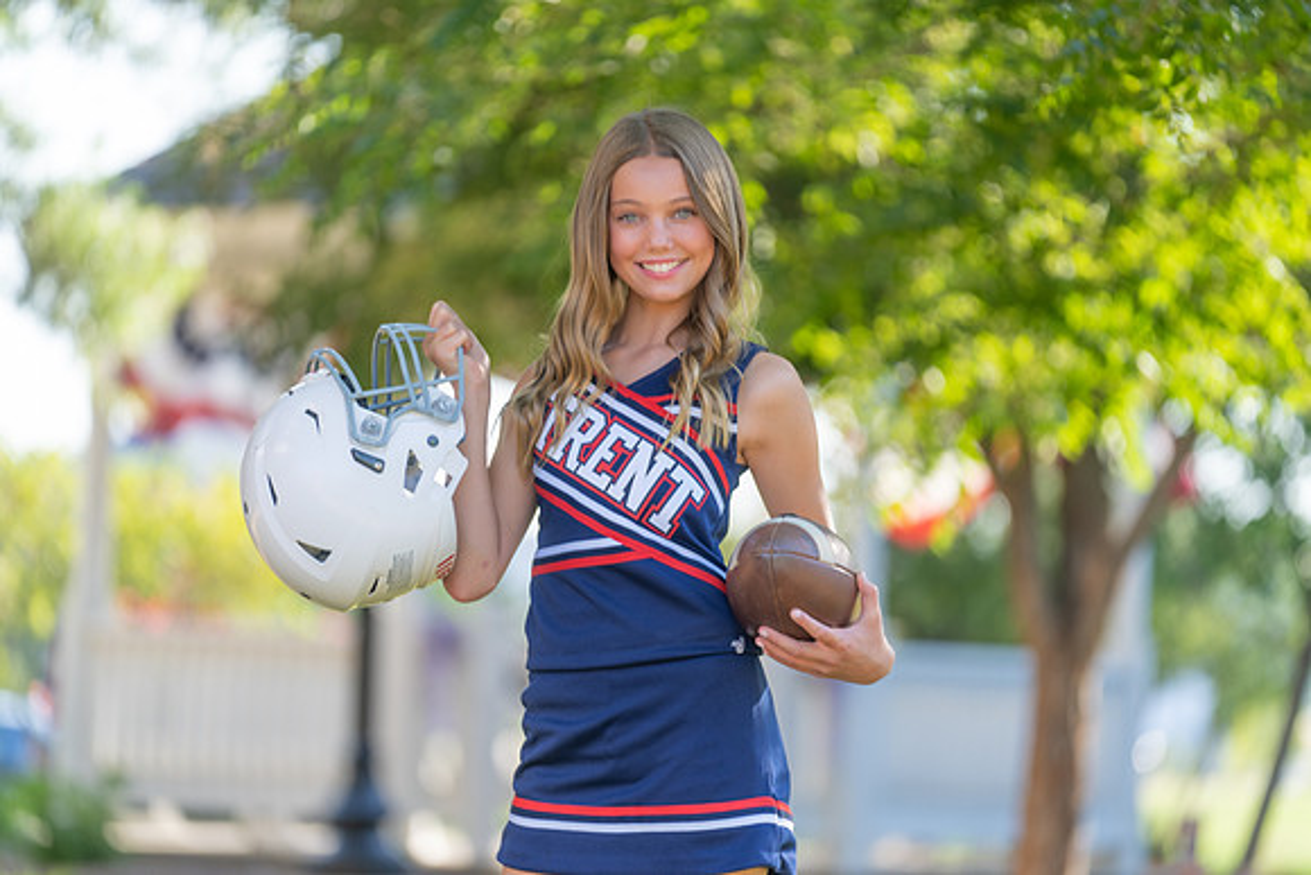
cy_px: 438
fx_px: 6593
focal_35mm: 181
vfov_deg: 7.6
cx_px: 656
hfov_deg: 11.4
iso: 100
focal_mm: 181
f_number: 2.8
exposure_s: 1/320
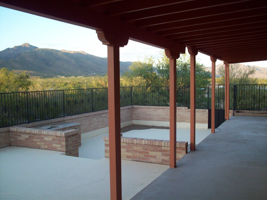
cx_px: 134
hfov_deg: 50.1
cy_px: 100
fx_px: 285
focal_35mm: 37
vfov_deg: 38.7
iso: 80
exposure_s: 1/129
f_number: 2.8
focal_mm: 6.2
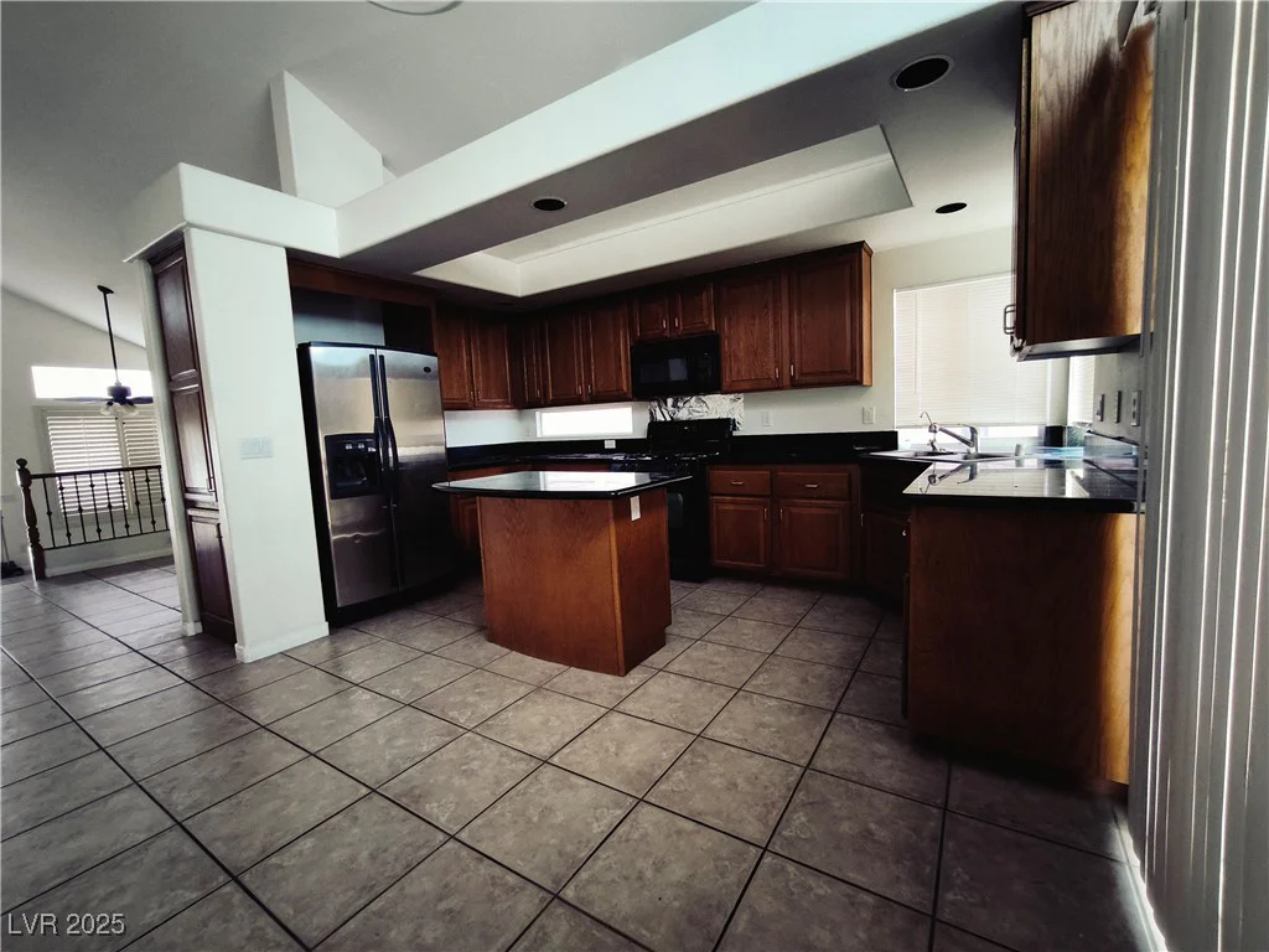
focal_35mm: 15
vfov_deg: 81.7
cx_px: 634
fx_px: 550
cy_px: 476
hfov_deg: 98.2
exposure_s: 1/40
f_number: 2.2
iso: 250
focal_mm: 1.91
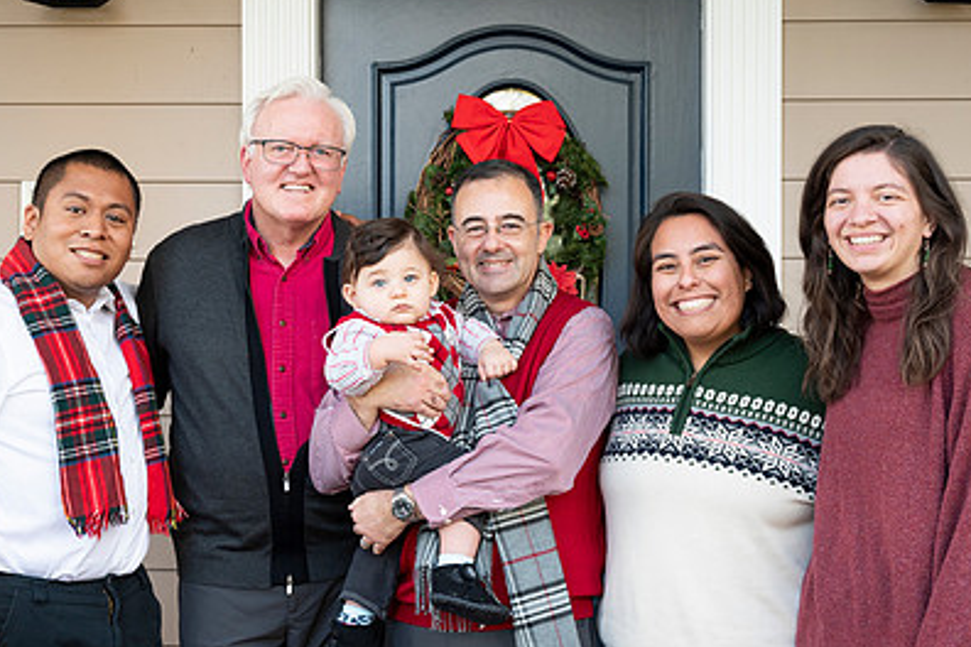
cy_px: 401
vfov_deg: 22.6
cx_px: 444
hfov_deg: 33.4
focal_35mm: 60
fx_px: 1618
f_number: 5
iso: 400
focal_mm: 41
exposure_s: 1/80
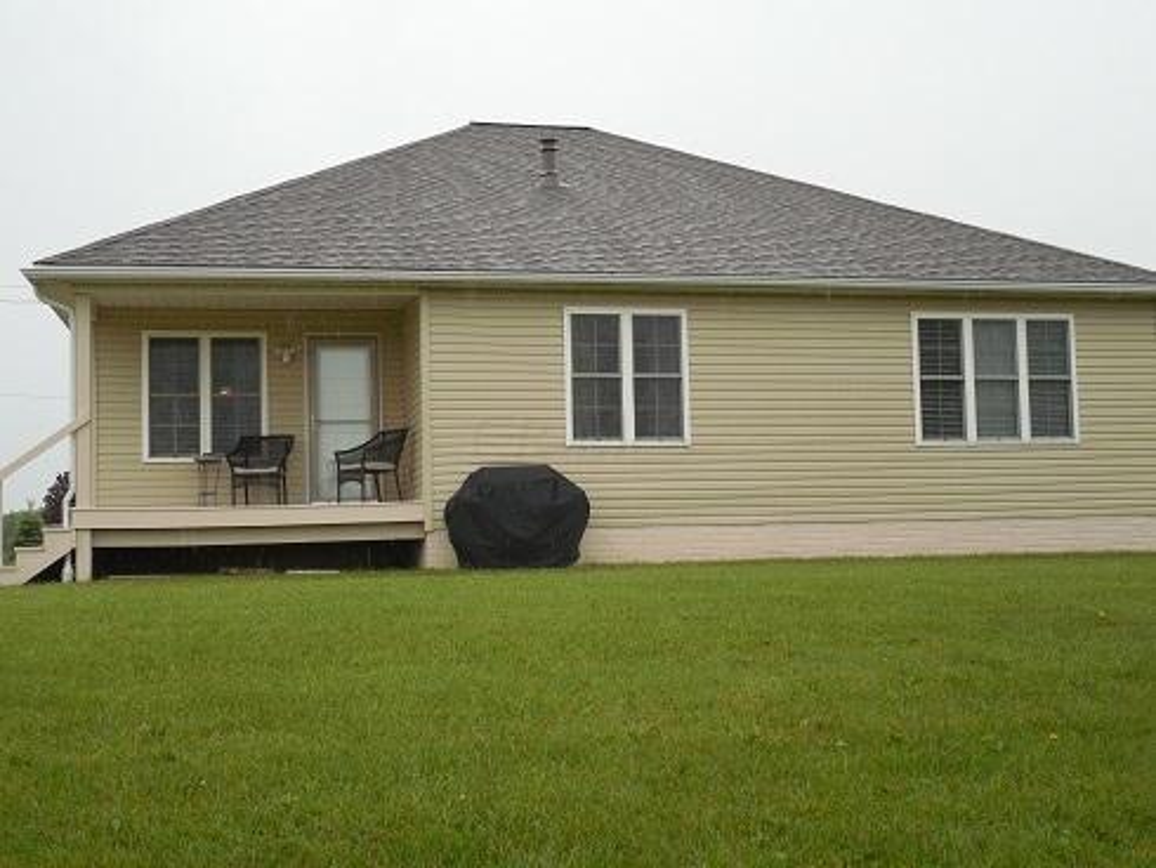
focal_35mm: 43
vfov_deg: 33.6
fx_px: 1437
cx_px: 578
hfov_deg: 43.8
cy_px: 434
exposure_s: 1/320
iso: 125
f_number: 3.9
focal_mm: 7.8
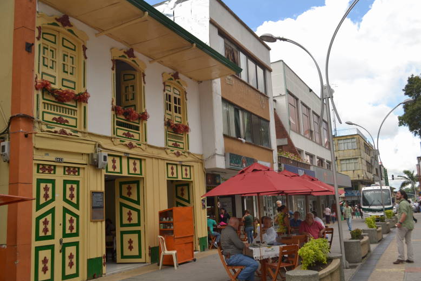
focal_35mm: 34
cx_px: 216
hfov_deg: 55.8
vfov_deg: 38.9
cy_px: 140
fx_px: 398
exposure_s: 1/640
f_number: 5
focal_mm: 22
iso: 200
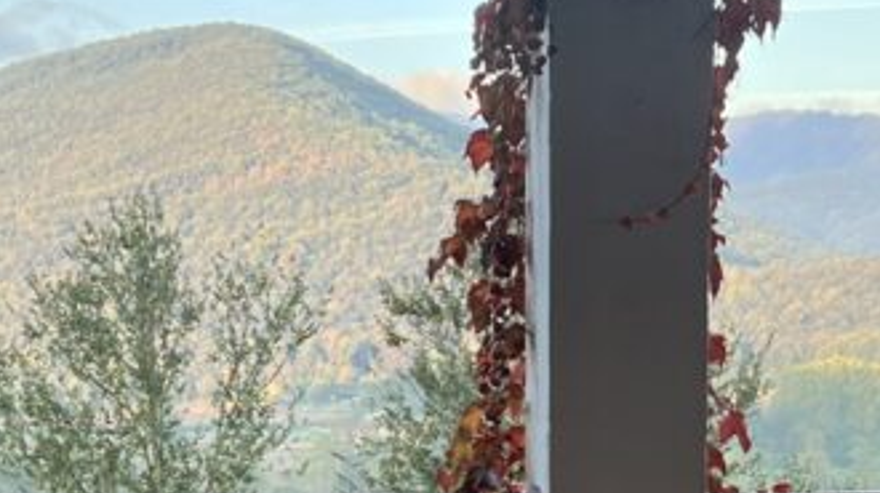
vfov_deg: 13.4
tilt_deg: -5.3
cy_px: 536
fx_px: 2052
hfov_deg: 23.9
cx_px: 203
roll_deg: +0.3
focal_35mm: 88
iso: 40
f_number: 1.5
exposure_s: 1/255
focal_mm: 5.7
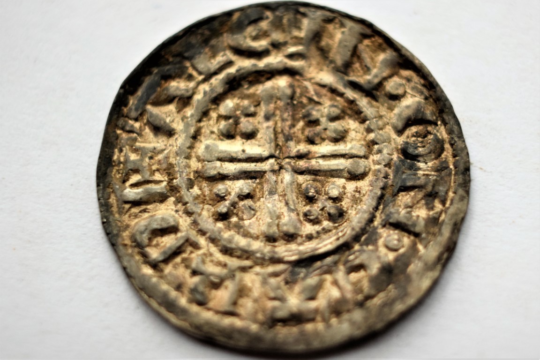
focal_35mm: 57
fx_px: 855
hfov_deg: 35.1
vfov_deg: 23.8
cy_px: 180
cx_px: 270
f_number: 4.8
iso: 1000
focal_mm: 38
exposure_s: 1/125
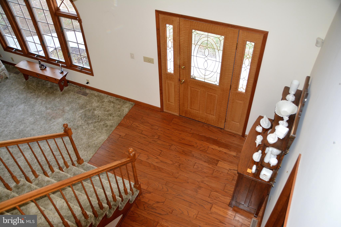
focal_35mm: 33
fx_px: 313
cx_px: 170
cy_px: 114
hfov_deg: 57.2
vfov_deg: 40.0
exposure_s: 1/60
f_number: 4
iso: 400
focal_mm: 22
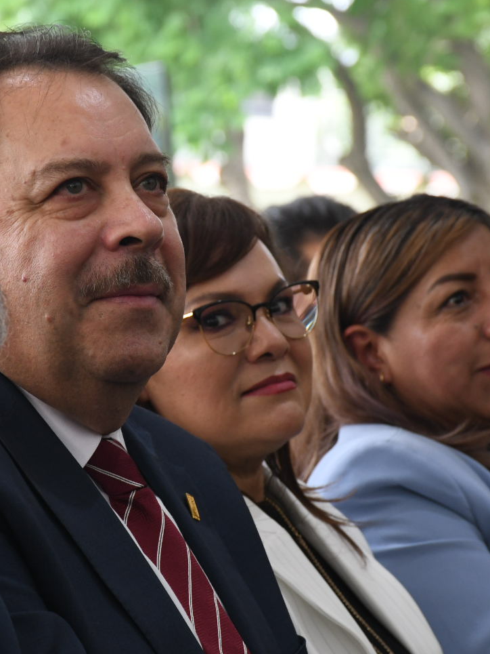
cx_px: 137
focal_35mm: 205
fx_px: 3868
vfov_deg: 9.7
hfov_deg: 7.2
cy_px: 321
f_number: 8
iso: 1000
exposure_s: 1/125
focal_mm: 85
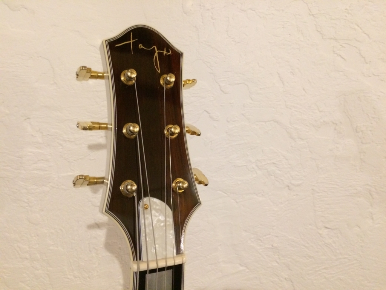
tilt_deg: -7.5
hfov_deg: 61.7
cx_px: 193
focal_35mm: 29
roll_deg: -1.7
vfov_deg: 48.2
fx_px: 323
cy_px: 145
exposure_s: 1/30
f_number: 2.2
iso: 320
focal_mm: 4.15
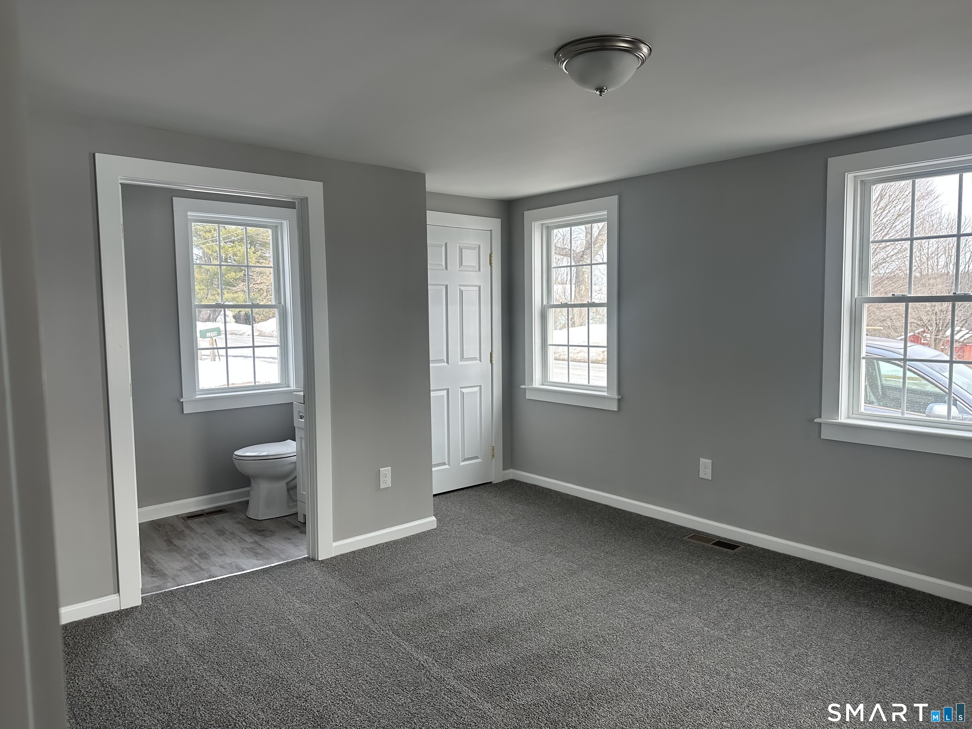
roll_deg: +0.7
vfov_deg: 56.8
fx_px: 674
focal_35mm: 24
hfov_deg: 71.6
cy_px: 364
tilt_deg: -4.2
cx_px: 486
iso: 80
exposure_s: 1/380
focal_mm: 6.86
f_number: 1.78
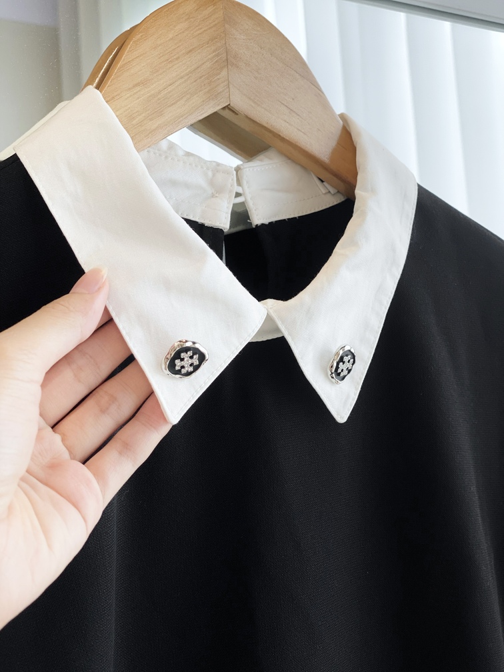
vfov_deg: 36.8
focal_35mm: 52
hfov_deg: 28.0
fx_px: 1009
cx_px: 252
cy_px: 336
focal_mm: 6
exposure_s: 1/120
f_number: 2
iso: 80
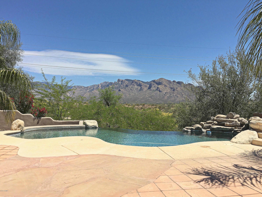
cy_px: 98
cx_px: 131
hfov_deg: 61.7
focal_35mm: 29
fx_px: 219
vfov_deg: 48.2
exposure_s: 1/3344
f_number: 2.2
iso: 25
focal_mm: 4.15
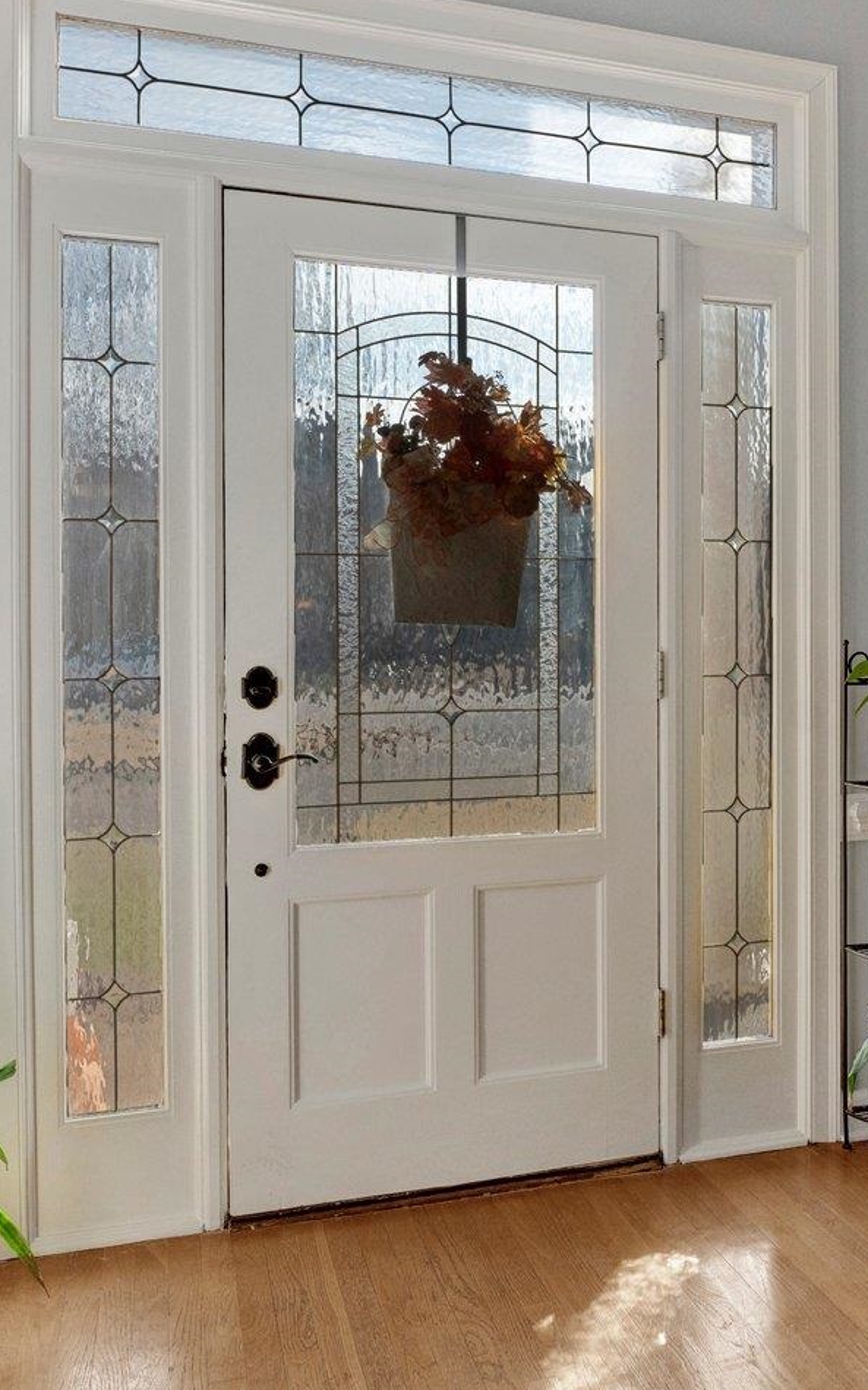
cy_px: 666
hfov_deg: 36.7
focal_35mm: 34
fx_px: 1274
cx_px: 653
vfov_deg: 57.2
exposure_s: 1/320
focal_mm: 15.3
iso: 1000
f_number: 8
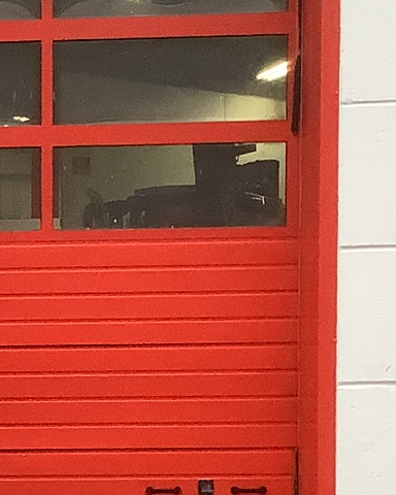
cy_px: 386
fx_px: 1890
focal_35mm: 129
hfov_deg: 11.3
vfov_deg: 14.8
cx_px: -249
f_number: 2.4
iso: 80
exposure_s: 1/100
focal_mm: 3.3
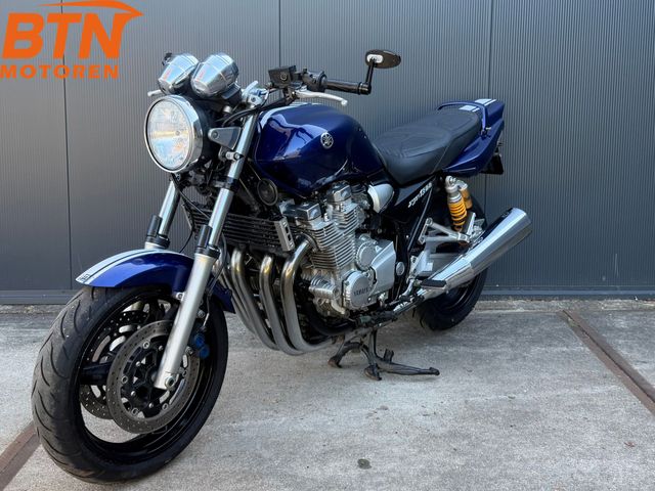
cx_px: 328
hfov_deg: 71.6
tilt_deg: -6.2
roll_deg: -1.5
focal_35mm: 24
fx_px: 454
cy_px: 246
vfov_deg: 56.8
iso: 100
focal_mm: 6.76
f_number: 1.78
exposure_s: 1/182
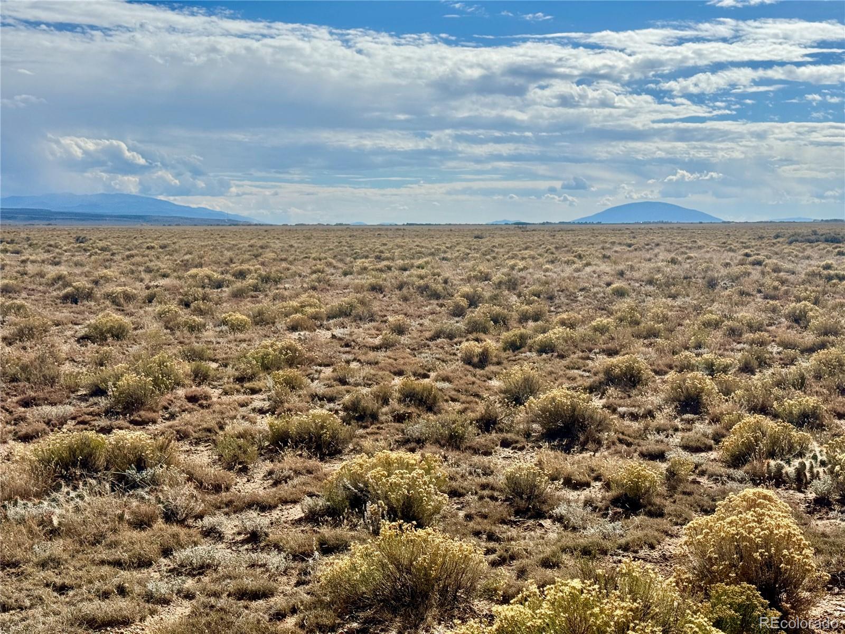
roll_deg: +0.8
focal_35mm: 48
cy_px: 317
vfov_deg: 30.3
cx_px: 422
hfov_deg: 39.7
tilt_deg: -4.5
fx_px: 1172
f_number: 1.78
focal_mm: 6.76
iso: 64
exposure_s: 1/10526
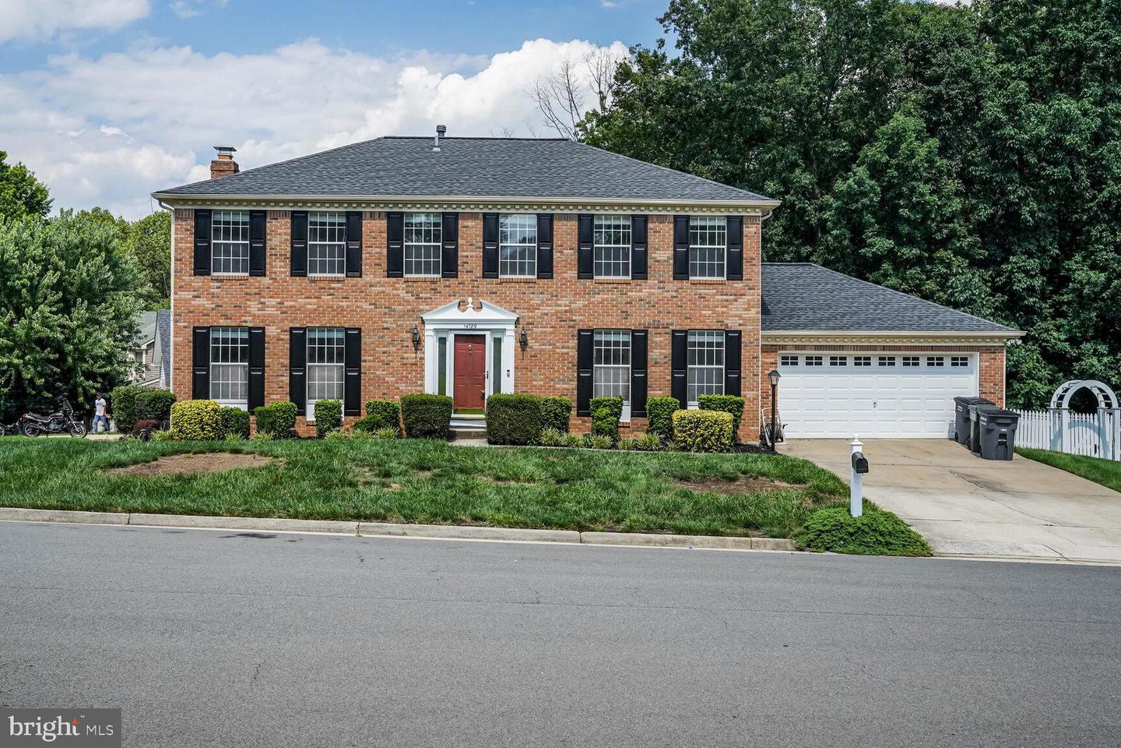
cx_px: 560
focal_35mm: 35
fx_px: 1090
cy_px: 374
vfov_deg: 37.9
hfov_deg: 54.4
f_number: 9
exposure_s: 1/1250
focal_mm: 35
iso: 800
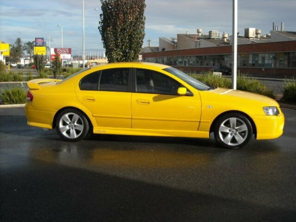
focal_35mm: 44
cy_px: 111
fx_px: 376
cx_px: 148
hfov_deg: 42.9
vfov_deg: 32.9
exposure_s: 1/218
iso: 64
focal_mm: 7.1
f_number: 6.1
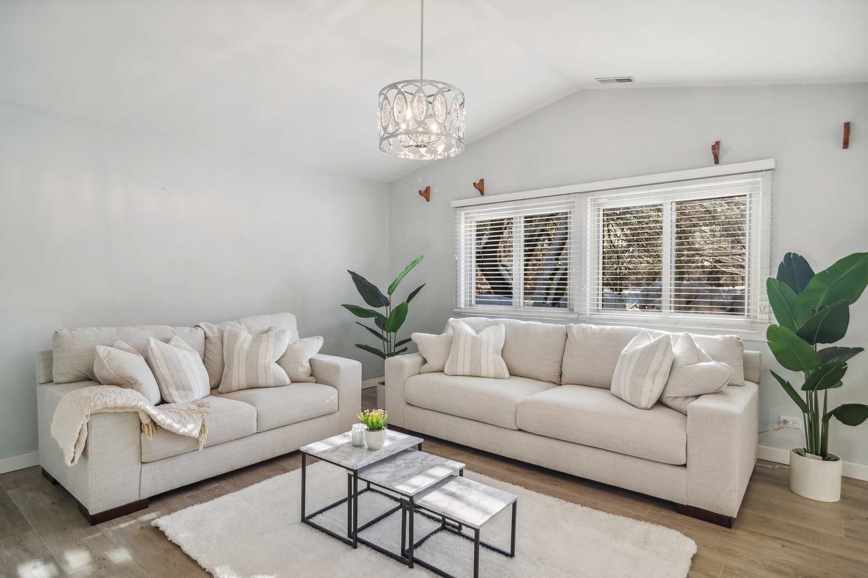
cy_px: 289
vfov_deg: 67.4
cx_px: 434
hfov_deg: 90.0
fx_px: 434
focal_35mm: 18
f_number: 8
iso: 200
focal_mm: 12
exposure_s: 1/40
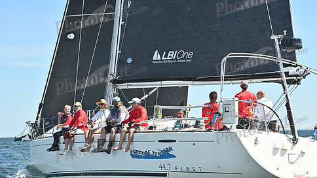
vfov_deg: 11.7
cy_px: 103
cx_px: 181
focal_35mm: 103
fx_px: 866
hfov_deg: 20.7
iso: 250
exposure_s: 1/1250
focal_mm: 82
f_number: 6.3
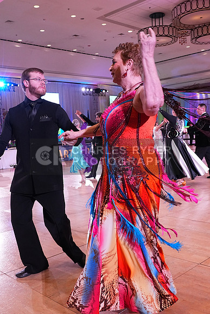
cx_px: 105
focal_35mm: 36
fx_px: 315
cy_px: 157
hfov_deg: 36.9
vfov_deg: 53.1
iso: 3200
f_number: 5.6
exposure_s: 1/320
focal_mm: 24
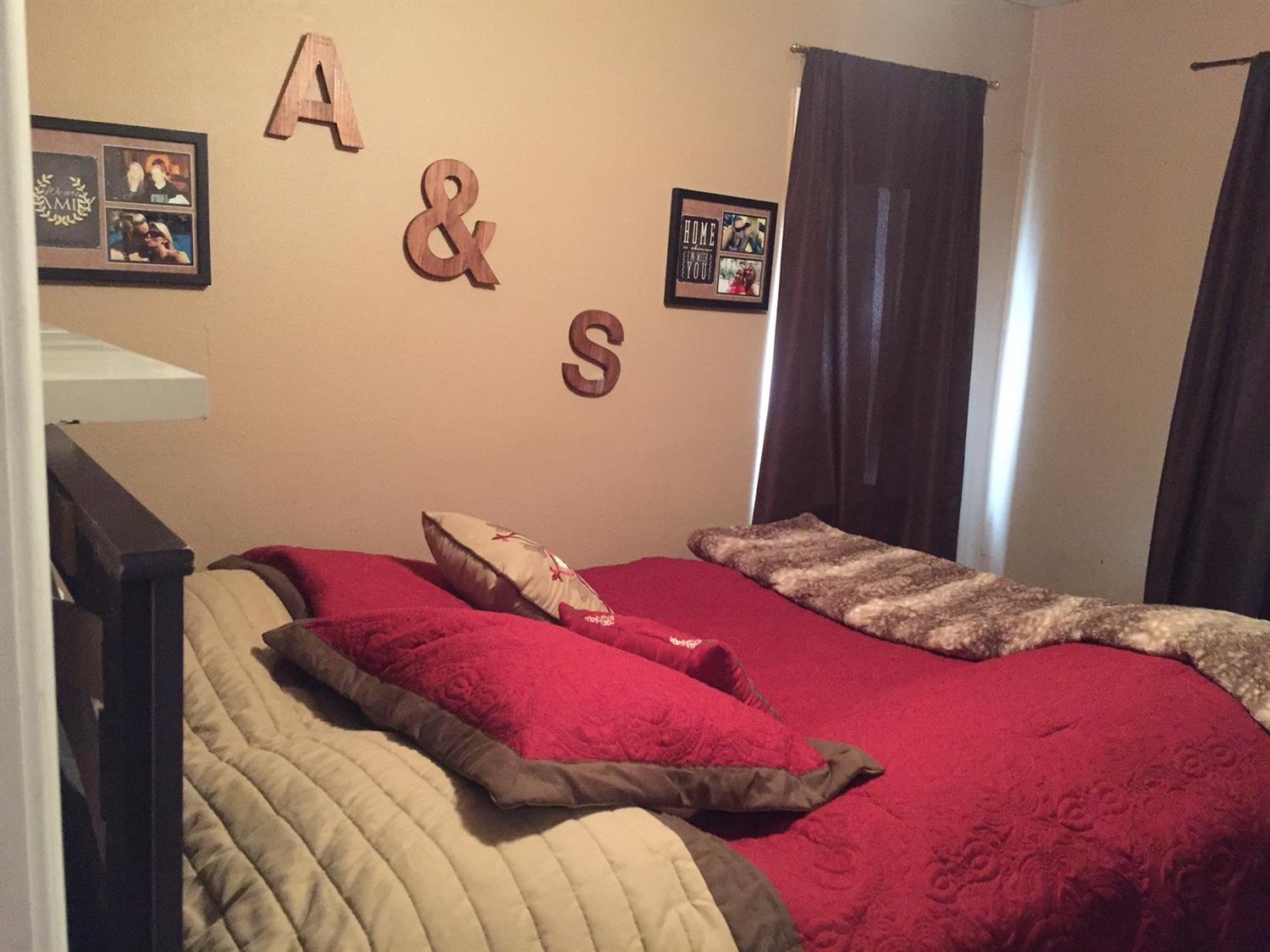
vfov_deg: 48.2
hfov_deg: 61.7
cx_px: 635
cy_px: 476
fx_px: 1064
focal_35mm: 29
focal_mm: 4.15
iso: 400
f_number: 2.2
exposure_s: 1/15
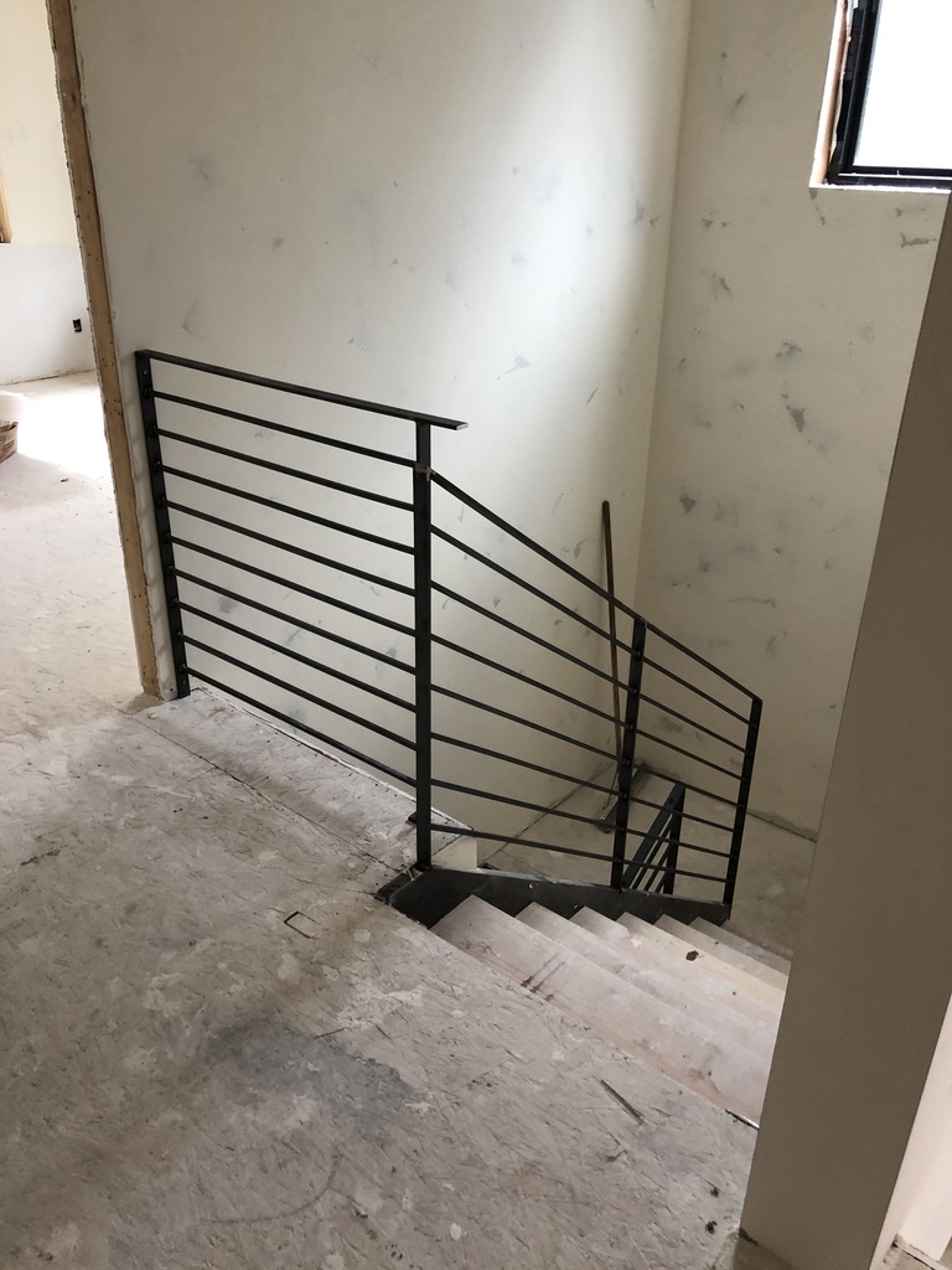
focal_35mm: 28
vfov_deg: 63.4
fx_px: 1027
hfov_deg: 49.7
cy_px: 635
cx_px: 476
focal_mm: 4
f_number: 1.8
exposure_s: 1/15
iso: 40
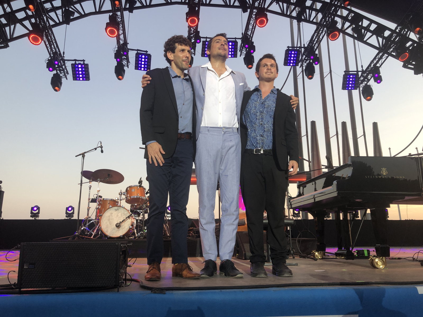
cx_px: 212
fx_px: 342
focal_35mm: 28
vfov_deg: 49.7
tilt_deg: +13.8
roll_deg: -0.6
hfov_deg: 63.4
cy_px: 158
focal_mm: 3.99
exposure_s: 1/50
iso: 20
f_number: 1.8
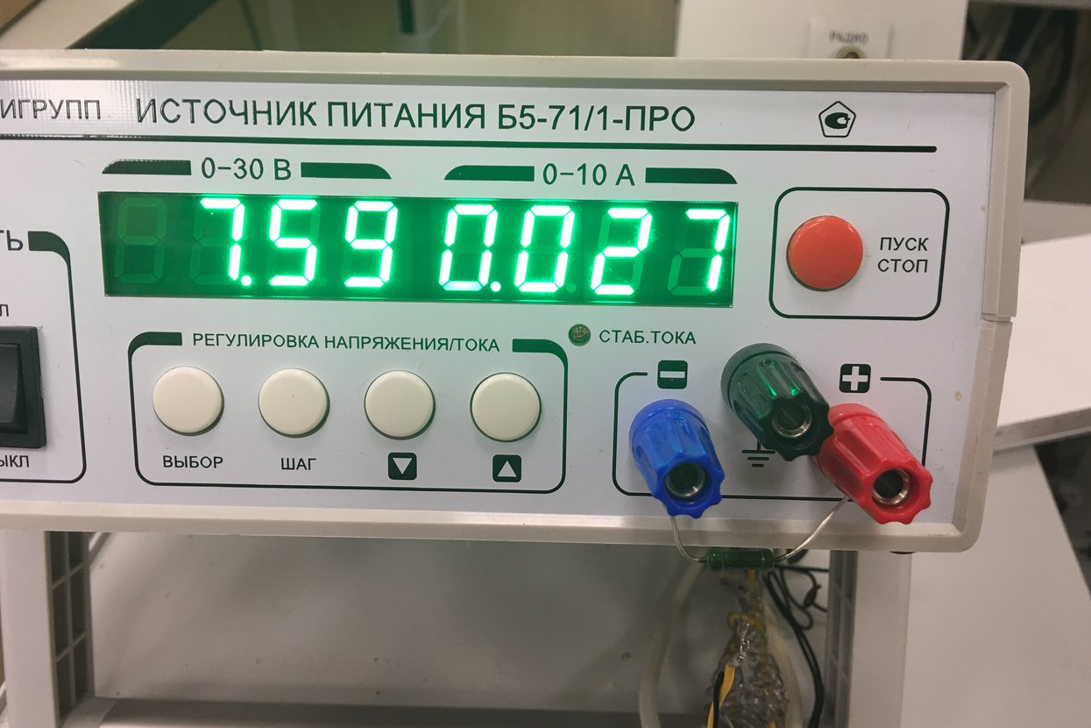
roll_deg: -1.5
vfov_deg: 42.3
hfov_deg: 60.3
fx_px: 939
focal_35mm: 31
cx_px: 542
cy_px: 352
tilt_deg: -37.3
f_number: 2.2
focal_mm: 4.15
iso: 40
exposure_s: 1/33
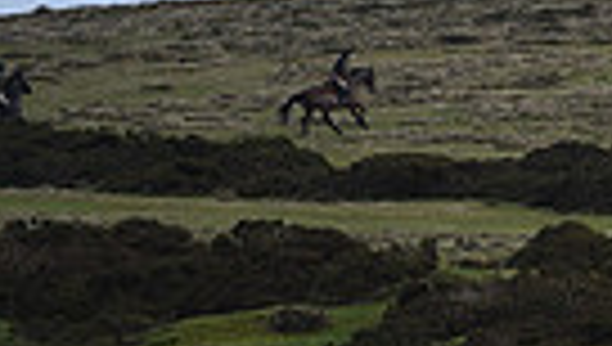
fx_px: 14498
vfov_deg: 1.4
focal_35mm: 892
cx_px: 1174
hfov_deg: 2.4
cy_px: 27
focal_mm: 200
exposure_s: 1/800
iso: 200
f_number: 4.5
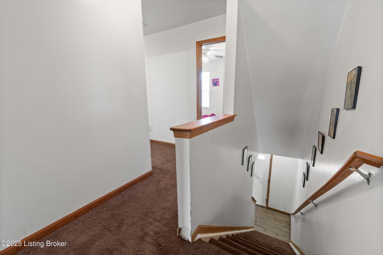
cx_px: 192
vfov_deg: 77.3
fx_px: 160
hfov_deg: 100.4
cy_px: 128
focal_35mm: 15
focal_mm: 10
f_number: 10
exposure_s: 1/2.5
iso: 400
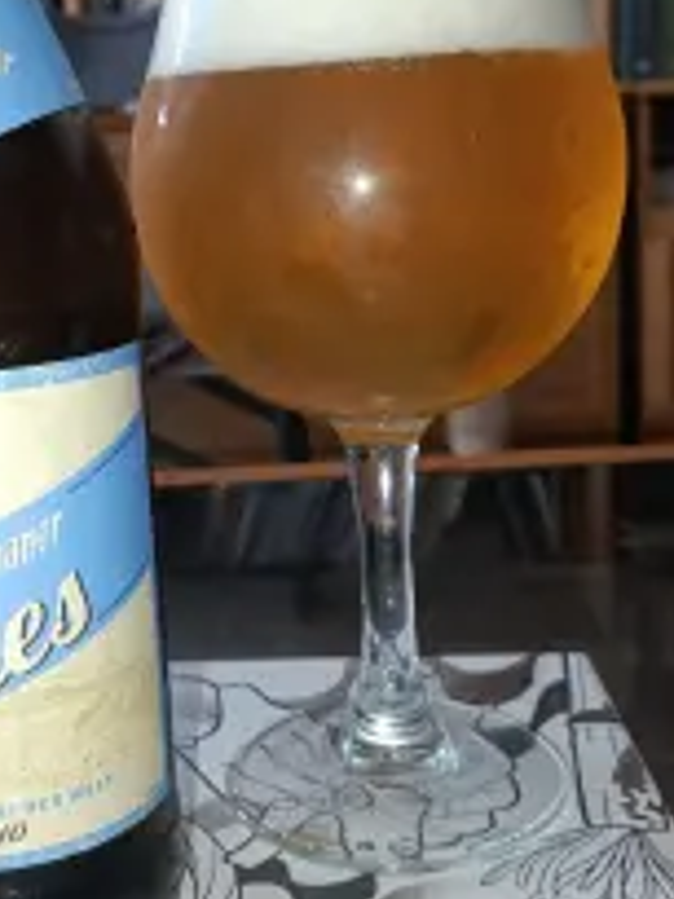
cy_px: 339
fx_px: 1272
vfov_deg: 38.7
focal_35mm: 49
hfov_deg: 29.4
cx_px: 211
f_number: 1.7
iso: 800
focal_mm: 4.71
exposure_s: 1/25
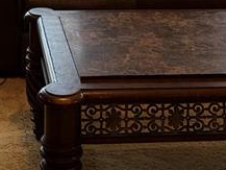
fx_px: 738
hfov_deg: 17.3
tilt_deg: -1.4
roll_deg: -0.5
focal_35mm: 113
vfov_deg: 11.6
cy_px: -181
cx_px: 47
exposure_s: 1/60
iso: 160
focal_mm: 6.76
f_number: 1.78
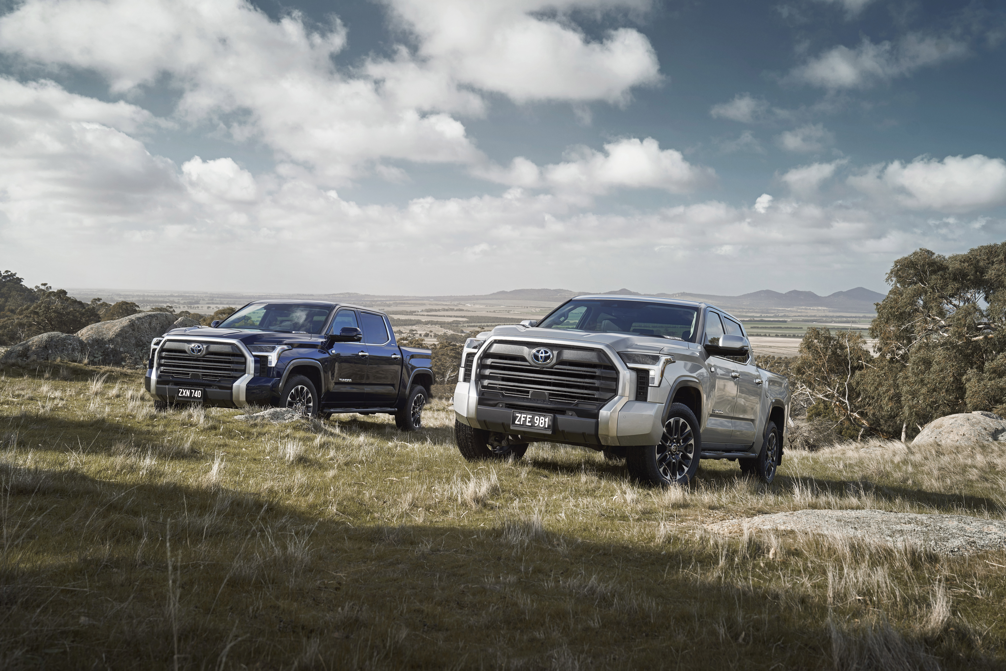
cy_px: 336
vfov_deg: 35.1
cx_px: 503
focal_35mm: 38
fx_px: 1062
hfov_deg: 50.7
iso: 100
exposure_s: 1/160
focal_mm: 38
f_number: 5.6
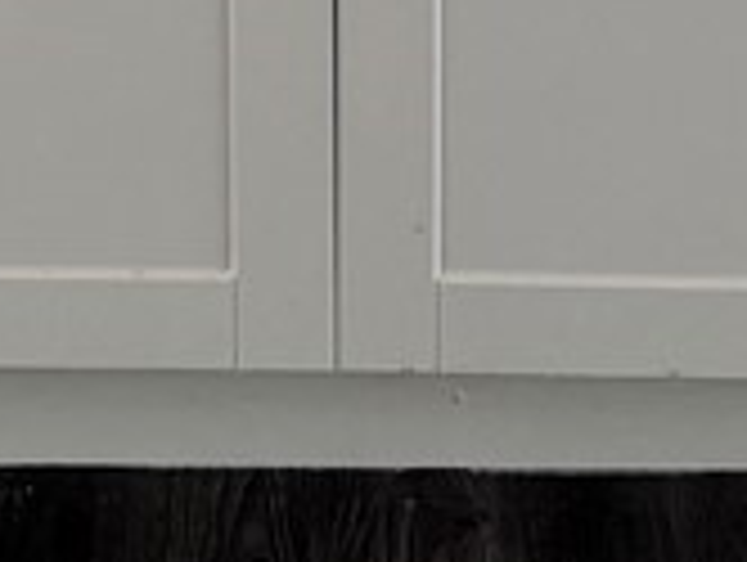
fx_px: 3198
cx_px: 72
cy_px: -1097
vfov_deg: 8.5
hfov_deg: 13.2
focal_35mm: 148
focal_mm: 6.76
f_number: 1.78
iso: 200
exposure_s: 1/60
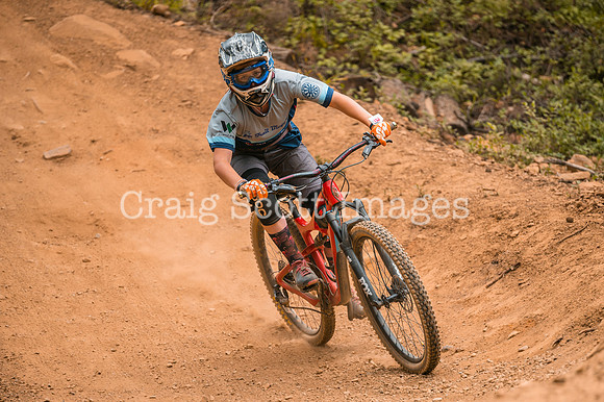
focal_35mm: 219
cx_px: 331
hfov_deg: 9.4
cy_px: 220
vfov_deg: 6.3
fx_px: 3673
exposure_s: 1/1600
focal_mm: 200
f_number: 2.8
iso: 250
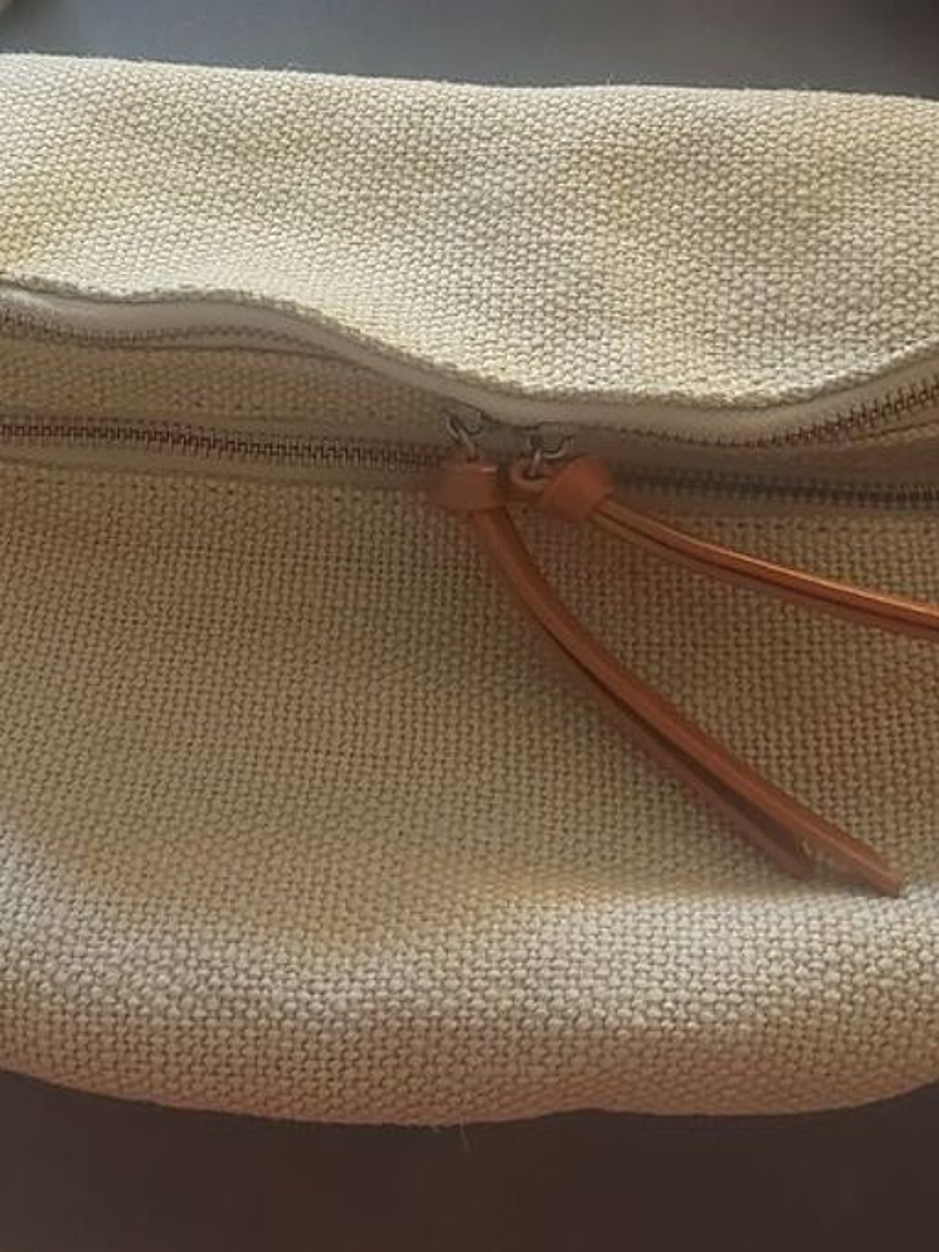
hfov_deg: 30.8
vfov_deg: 39.2
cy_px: 299
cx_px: 360
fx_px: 1699
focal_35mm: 47
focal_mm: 5.23
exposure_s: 1/25
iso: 200
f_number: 1.8
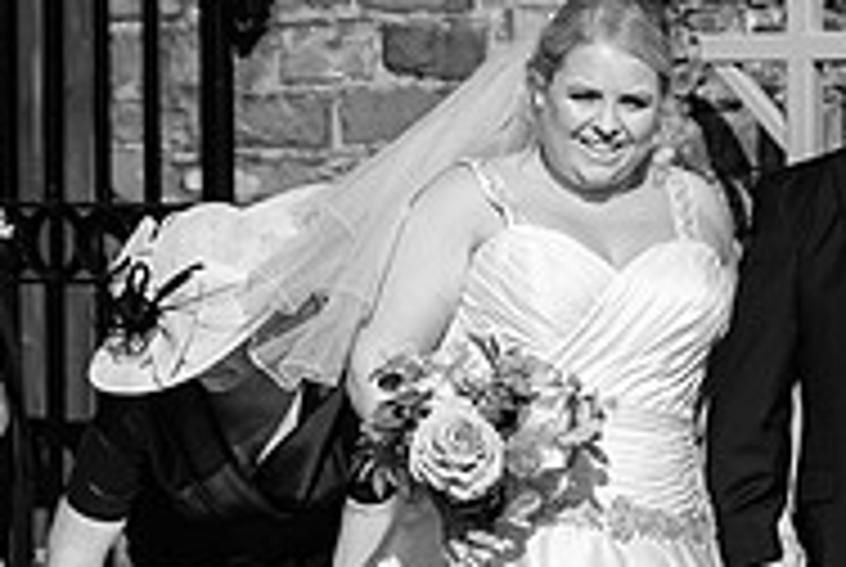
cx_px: 436
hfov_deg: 7.9
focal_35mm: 261
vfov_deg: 5.3
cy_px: 512
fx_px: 6143
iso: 200
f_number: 2.8
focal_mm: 48.5
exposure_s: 1/4000
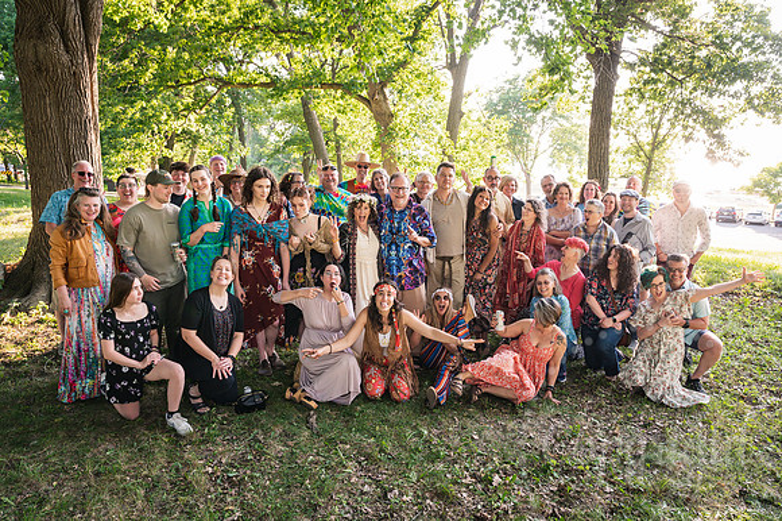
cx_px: 391
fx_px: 564
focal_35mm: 26
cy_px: 260
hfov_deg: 69.4
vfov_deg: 49.5
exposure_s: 1/250
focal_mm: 26
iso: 800
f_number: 5.6
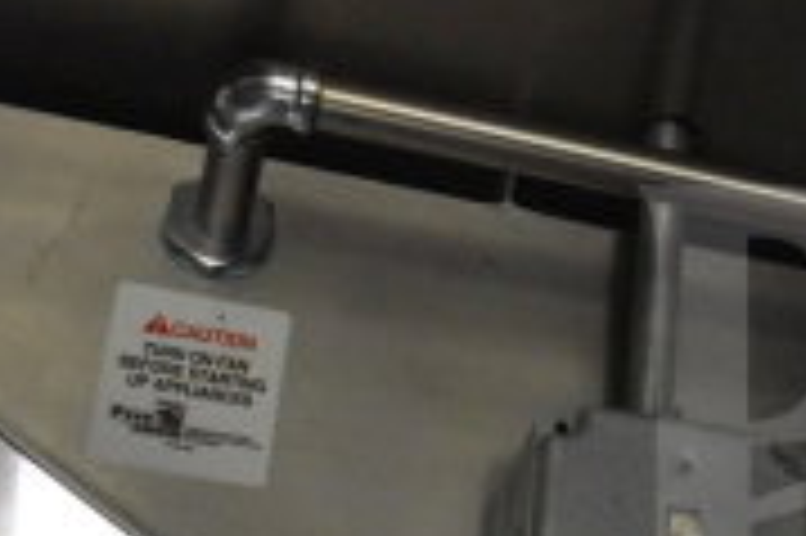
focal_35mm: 92
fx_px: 2058
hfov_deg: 20.3
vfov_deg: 14.6
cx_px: 1040
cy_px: 543
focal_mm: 18
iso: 6400
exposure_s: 1/100
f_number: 4.5
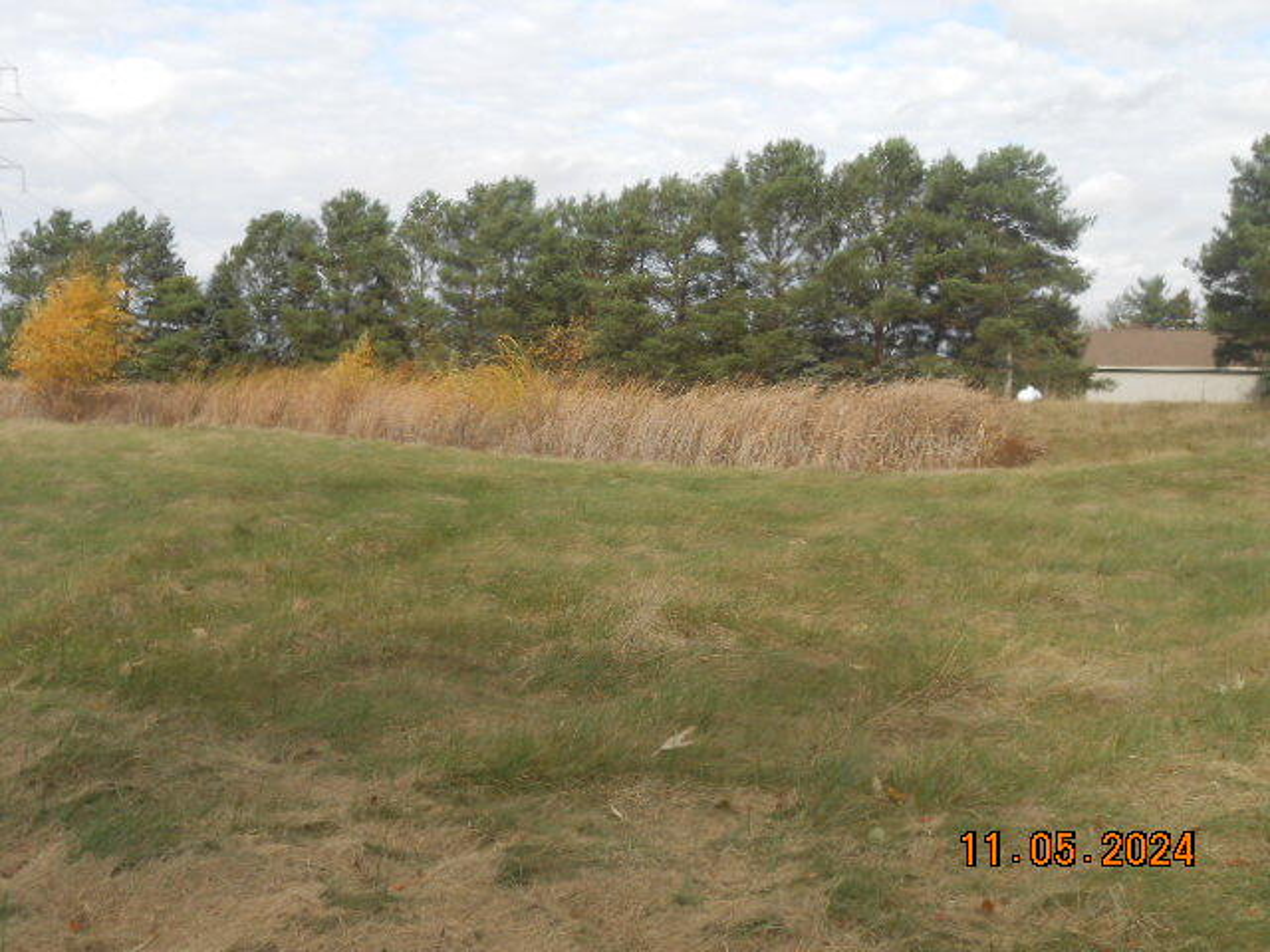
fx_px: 1394
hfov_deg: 49.0
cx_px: 635
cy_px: 476
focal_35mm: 38
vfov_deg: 37.7
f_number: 4.2
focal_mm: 6.8
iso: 80
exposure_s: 1/400
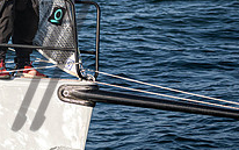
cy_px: -38
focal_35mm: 375
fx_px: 2444
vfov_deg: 3.5
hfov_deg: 5.6
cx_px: -62
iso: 400
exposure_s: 1/3200
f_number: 4.5
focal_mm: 120
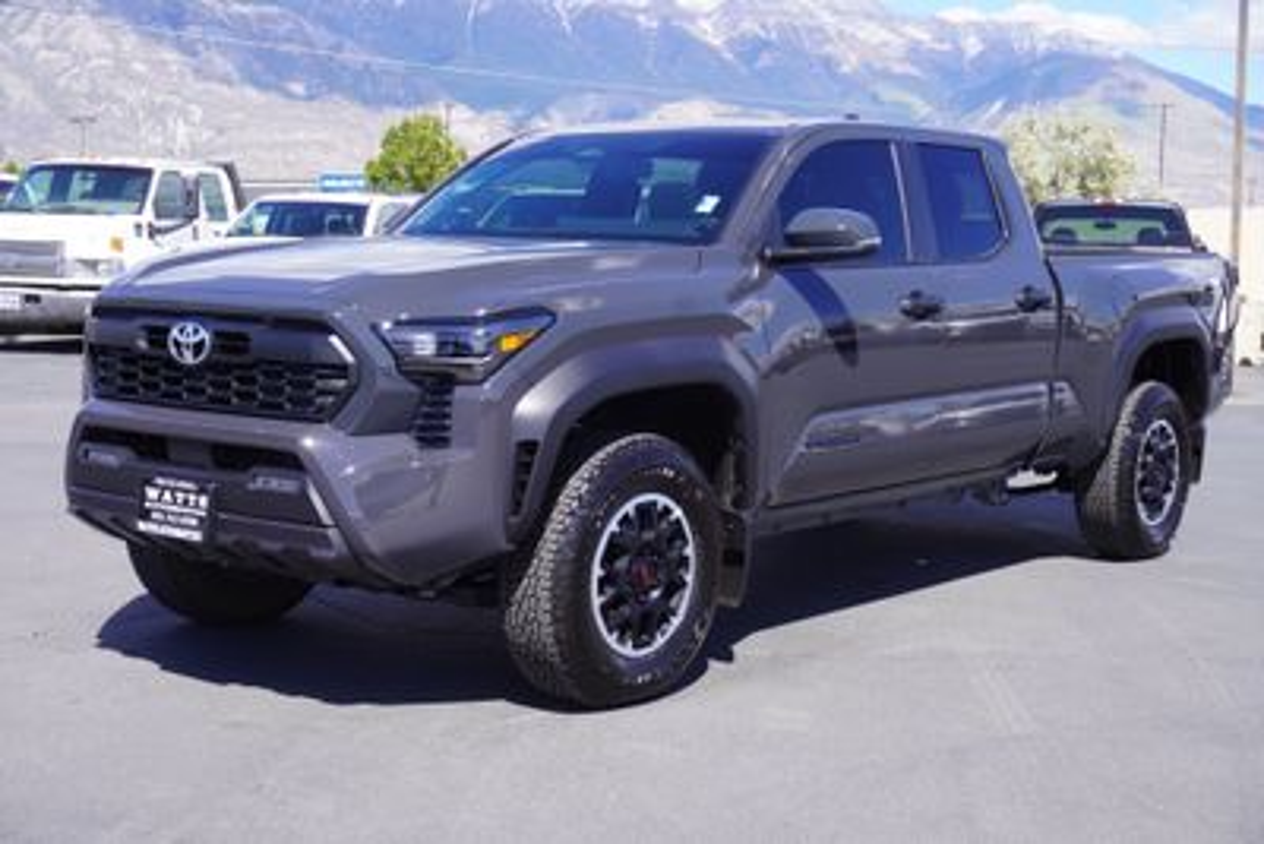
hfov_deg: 38.9
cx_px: 632
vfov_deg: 26.5
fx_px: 1791
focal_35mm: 51
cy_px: 422
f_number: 9
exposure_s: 1/100
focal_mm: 34
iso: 100
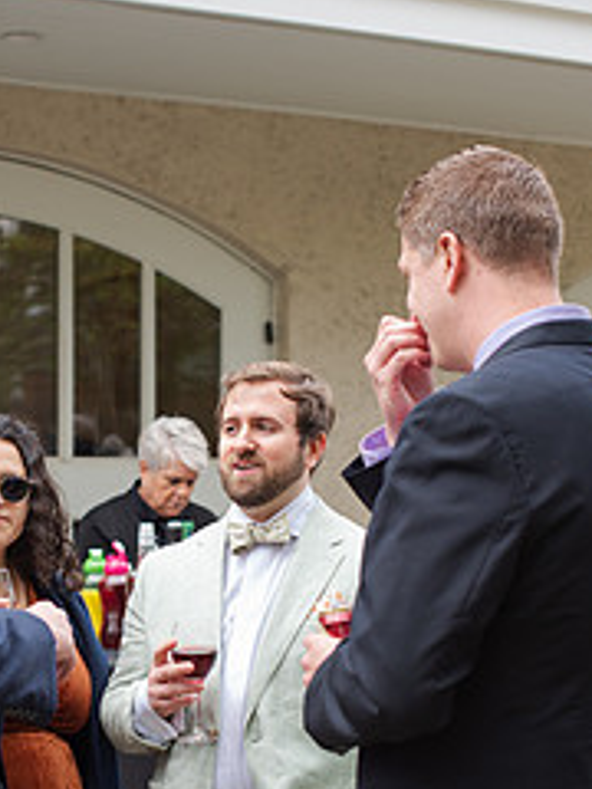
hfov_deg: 16.4
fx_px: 2052
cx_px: 187
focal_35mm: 90
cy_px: 569
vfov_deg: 21.6
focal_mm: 50
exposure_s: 1/400
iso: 200
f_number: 3.5
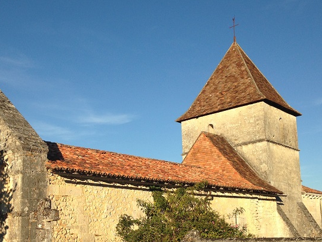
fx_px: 456
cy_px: 166
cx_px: 132
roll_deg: +1.8
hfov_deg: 38.8
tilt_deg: +8.3
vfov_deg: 29.4
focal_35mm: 49
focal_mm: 4.12
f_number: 2.4
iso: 50
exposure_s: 1/1466
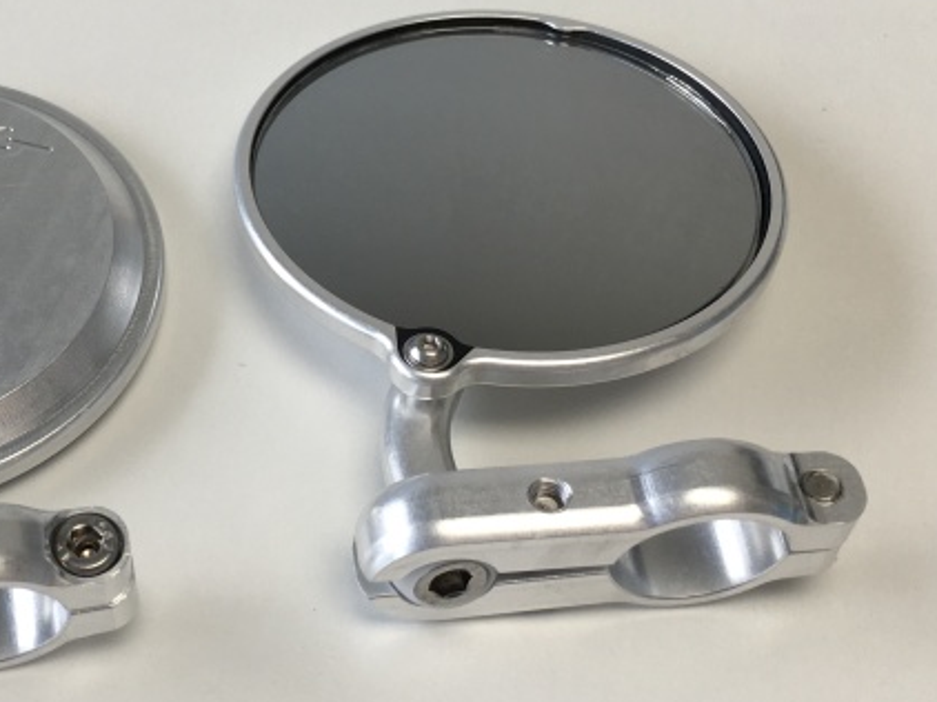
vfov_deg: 26.5
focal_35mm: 55
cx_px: 233
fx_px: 1488
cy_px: 353
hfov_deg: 34.2
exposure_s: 1/120
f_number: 2.2
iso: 32
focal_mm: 4.15
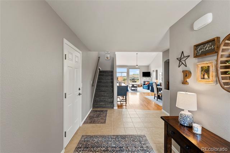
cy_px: 76
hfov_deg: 104.3
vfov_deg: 81.1
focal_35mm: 14
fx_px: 89
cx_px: 115
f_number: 8
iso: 400
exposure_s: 1/4
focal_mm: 14
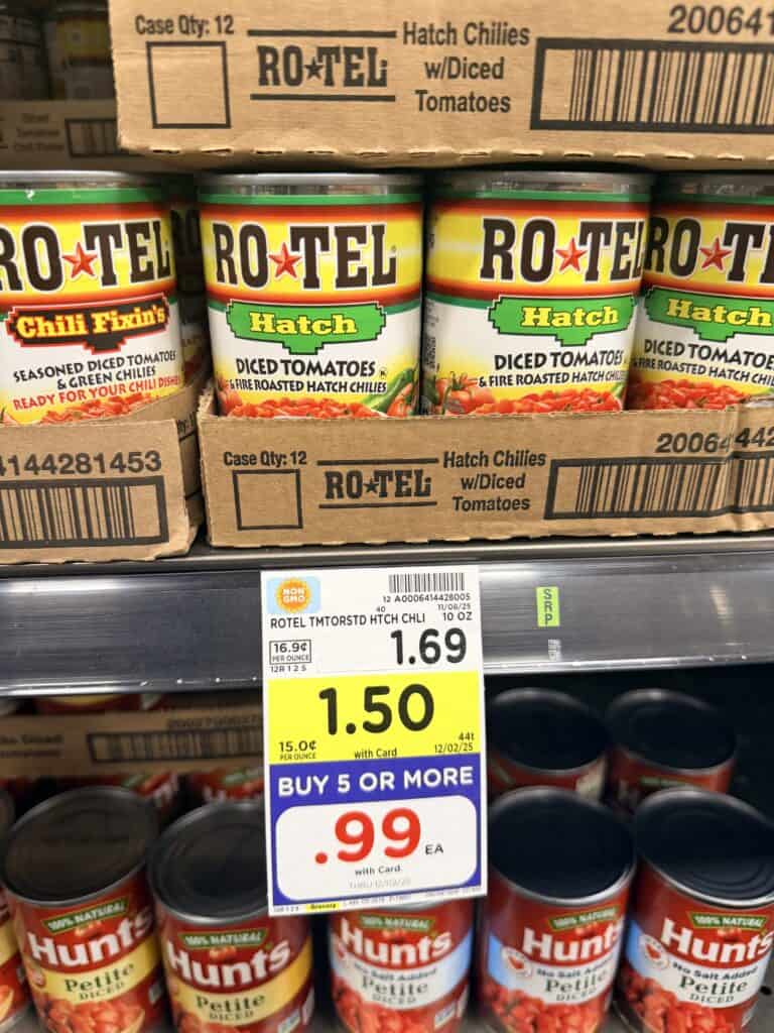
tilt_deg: -23.7
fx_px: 716
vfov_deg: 71.6
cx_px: 387
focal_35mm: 24
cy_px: 516
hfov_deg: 56.8
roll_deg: -0.1
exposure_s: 1/60
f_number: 1.78
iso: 200
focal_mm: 6.76
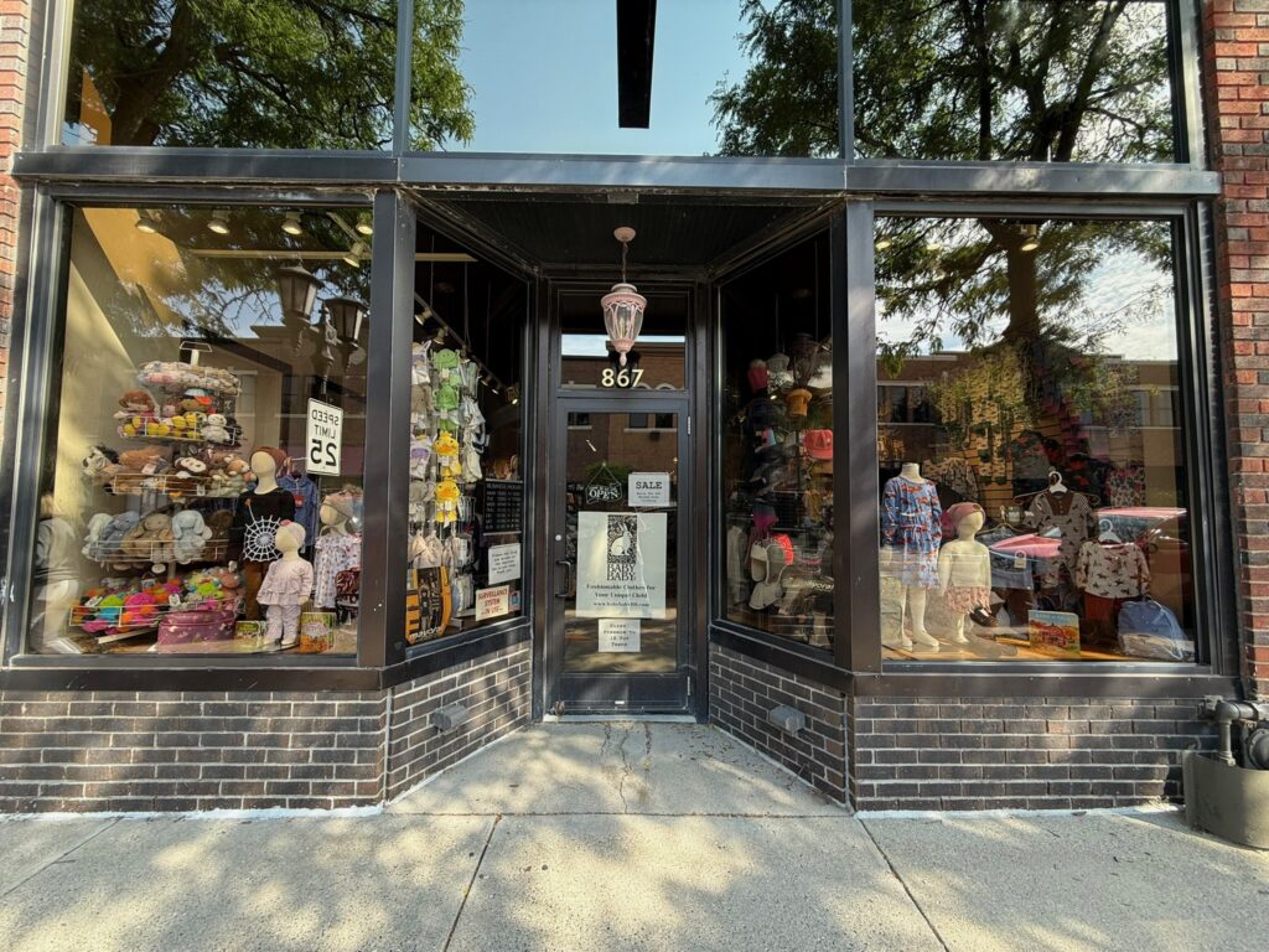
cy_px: 476
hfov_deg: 102.1
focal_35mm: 14
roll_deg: -1.0
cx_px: 634
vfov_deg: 85.7
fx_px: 513
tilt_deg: +3.3
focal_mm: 2.22
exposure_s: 1/99
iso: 50
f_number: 2.2
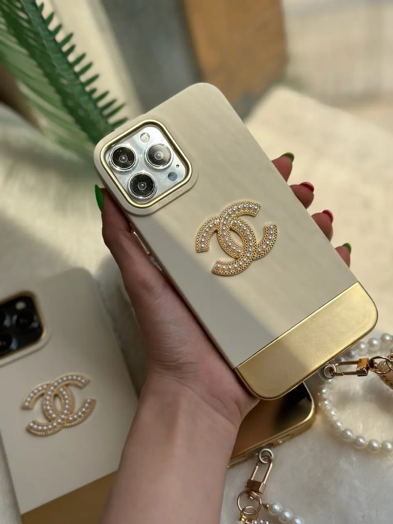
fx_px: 727
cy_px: 262
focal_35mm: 48
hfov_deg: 30.3
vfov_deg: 39.7
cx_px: 196
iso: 80
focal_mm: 6.86
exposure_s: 1/4016
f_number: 1.78
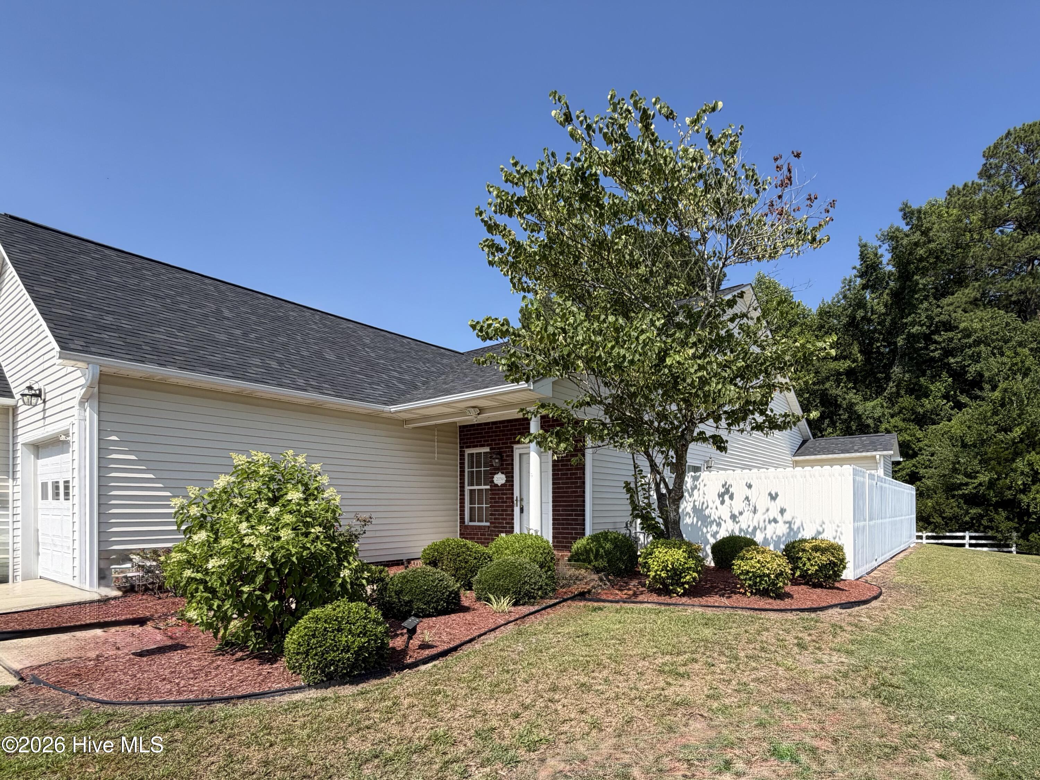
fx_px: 421
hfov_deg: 102.1
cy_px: 390
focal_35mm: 14
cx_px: 520
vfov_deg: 85.7
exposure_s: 1/770
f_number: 2.2
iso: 25
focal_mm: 2.22
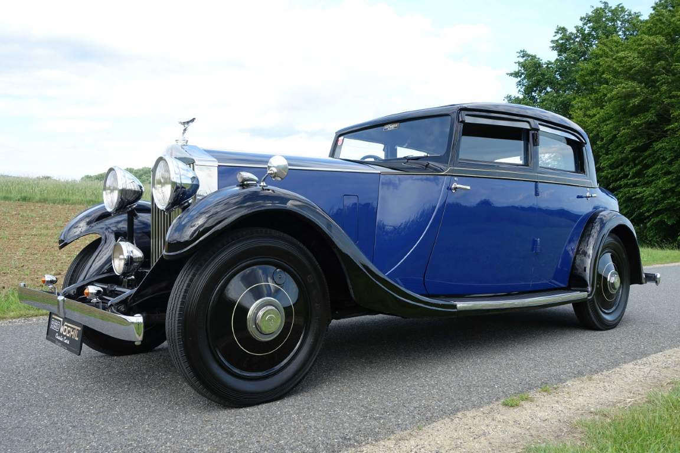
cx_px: 340
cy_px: 226
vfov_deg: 43.6
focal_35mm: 30
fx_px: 567
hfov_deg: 61.9
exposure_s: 1/320
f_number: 4
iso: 125
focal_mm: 11
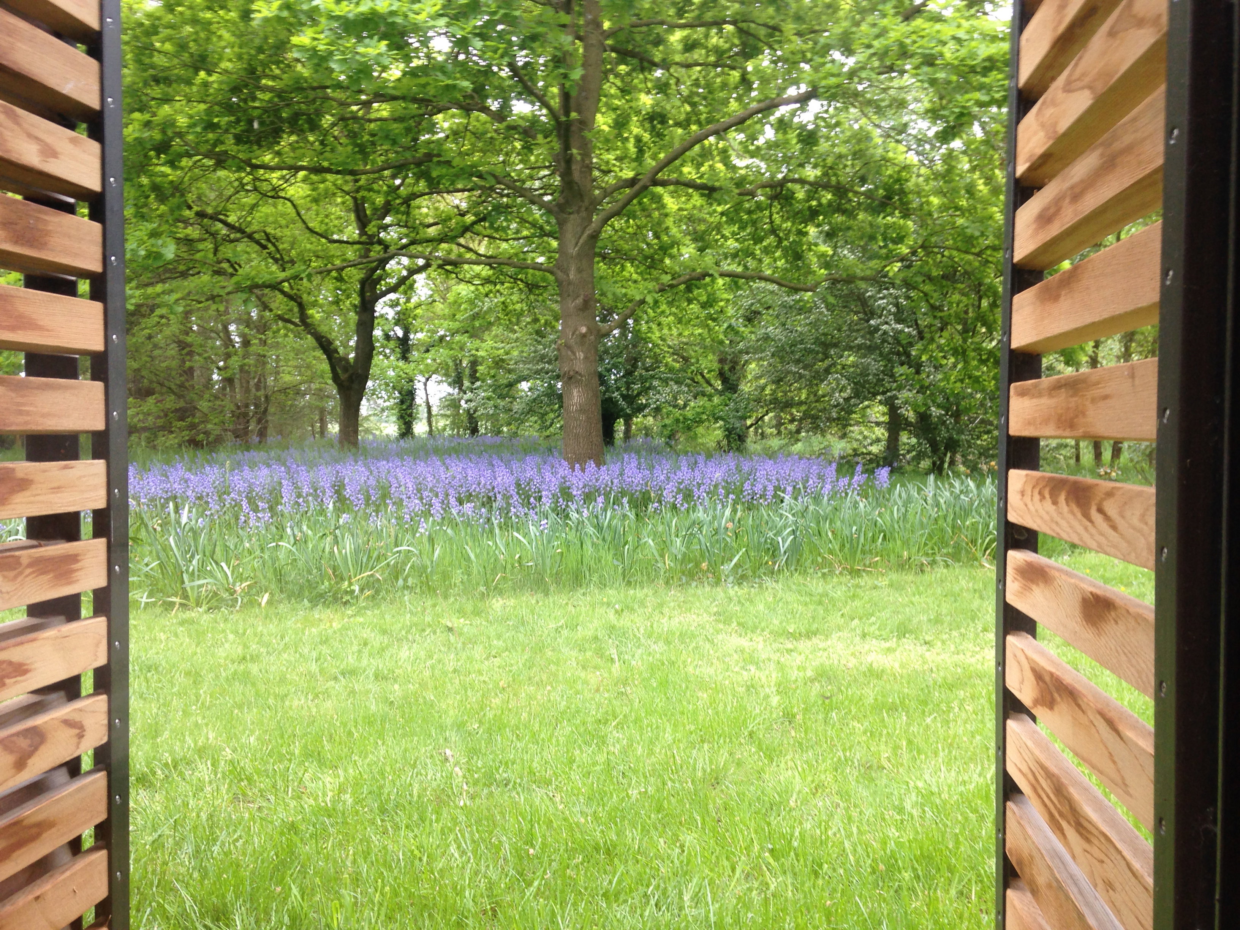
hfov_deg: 55.4
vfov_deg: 42.9
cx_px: 620
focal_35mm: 33
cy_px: 465
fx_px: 1182
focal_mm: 4.12
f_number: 2.4
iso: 50
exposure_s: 1/30
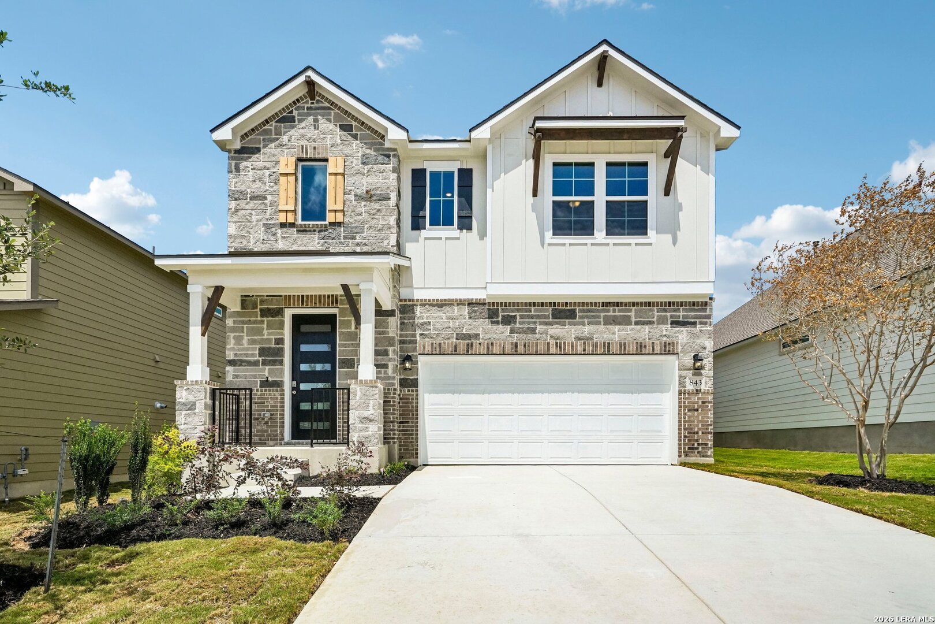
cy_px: 312
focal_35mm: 17
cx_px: 468
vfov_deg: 70.4
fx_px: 441
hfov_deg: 93.3
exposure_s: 1/2500
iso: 800
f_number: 10
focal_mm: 17
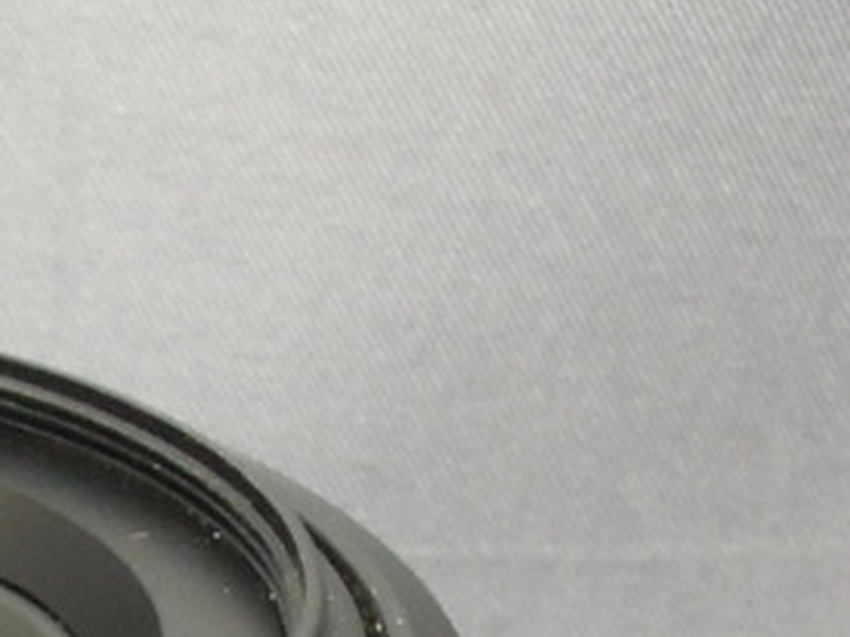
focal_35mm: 218
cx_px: -451
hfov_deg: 8.8
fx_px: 5351
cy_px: 1323
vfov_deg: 6.6
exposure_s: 1/15
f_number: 5.2
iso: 640
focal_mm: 9
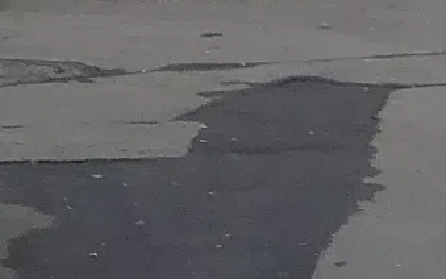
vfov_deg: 5.6
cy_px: -765
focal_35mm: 210
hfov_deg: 9.7
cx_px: 660
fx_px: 2553
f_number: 1.8
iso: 20
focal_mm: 4
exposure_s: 1/271
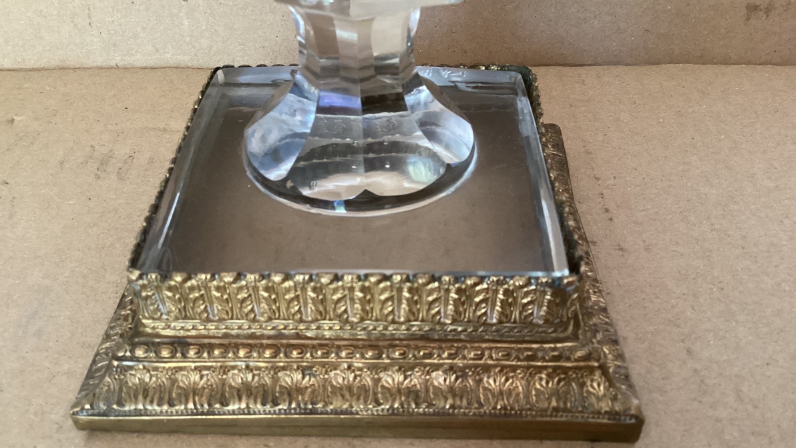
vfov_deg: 34.5
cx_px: 397
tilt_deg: -40.5
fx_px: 718
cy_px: 279
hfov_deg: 58.0
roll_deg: -2.7
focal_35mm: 34
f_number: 2.4
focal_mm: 3.3
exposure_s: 1/25
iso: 400
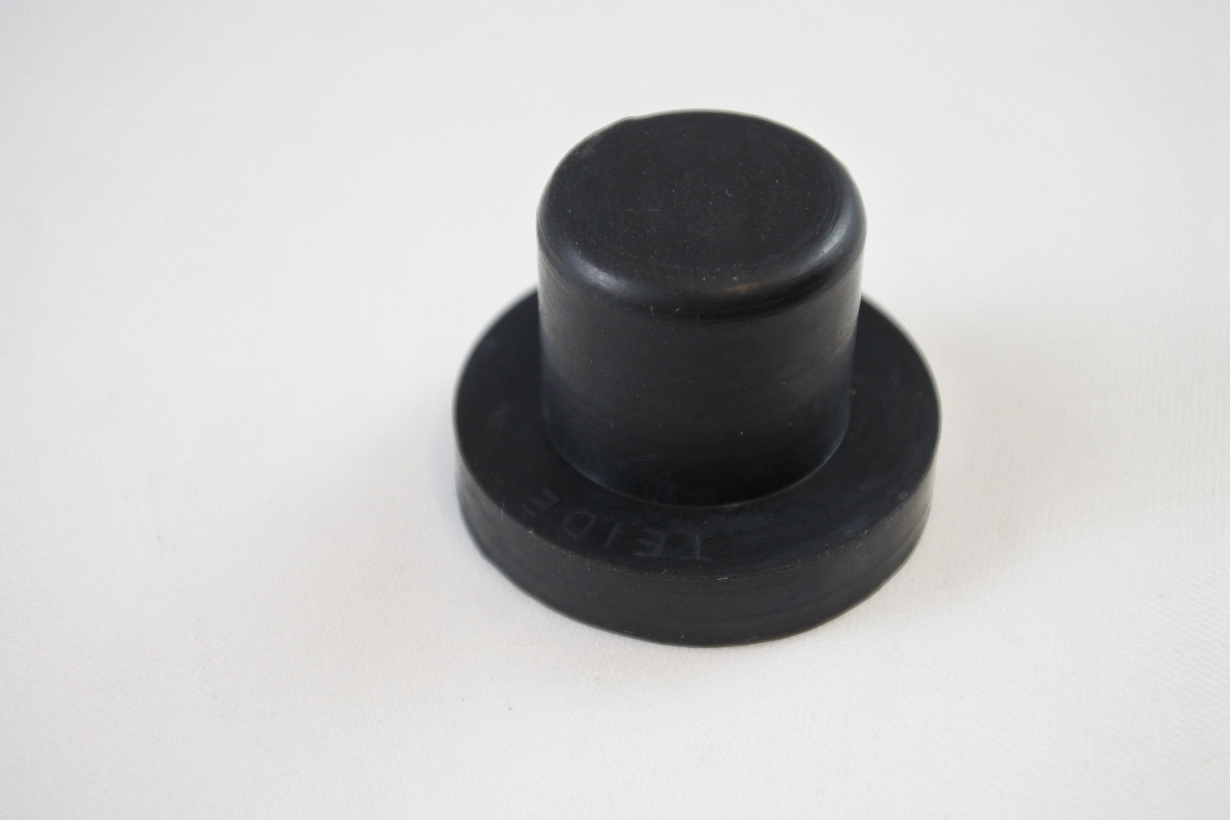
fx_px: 1777
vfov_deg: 26.0
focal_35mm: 52
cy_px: 410
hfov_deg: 38.2
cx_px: 615
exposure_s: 1/125
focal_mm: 19.3
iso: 560
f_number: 4.5
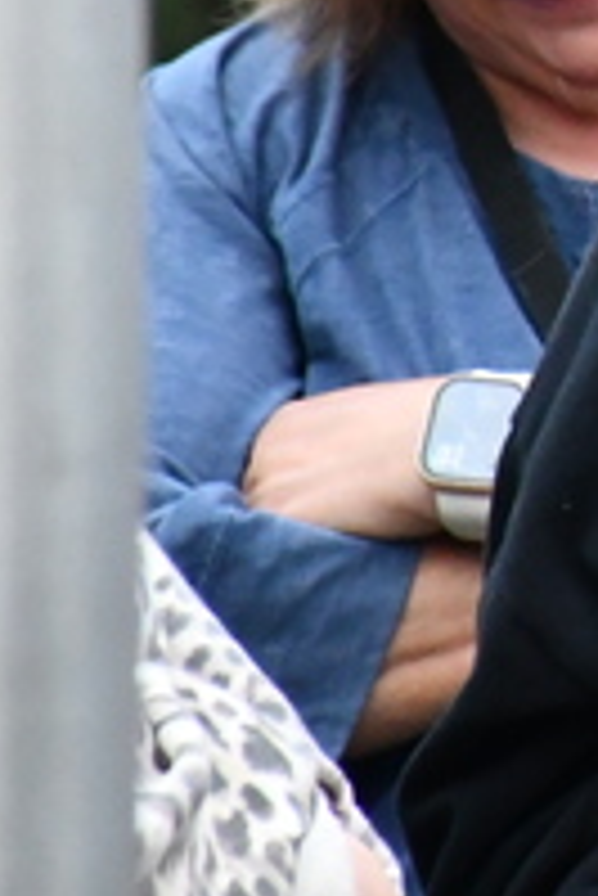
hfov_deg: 1.3
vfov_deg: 1.9
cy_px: -245
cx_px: 1839
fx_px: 26861
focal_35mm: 1080
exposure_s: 1/125
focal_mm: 140
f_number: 5.6
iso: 4000
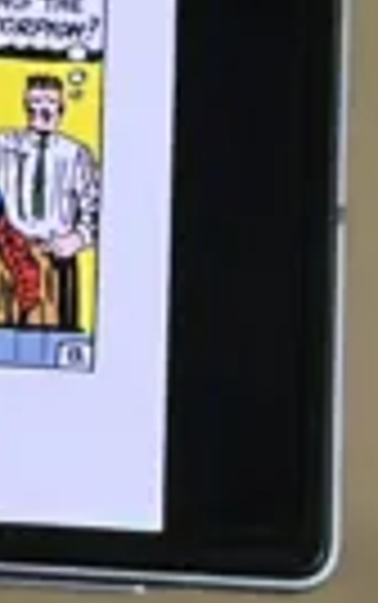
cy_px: -396
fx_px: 6382
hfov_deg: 3.3
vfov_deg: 5.3
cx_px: -698
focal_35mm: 388
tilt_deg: -50.3
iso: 100
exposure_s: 1/96
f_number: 1.78
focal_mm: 6.86
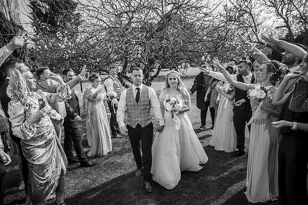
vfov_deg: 53.1
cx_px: 154
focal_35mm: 24
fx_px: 205
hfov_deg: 73.8
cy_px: 102
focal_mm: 24
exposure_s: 1/500
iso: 125
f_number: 4
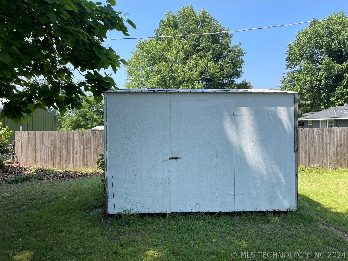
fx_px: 251
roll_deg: +0.1
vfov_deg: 54.9
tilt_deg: -2.3
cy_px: 130
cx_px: 174
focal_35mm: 25
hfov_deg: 69.4
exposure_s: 1/1188
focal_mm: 5.1
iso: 32
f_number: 1.6
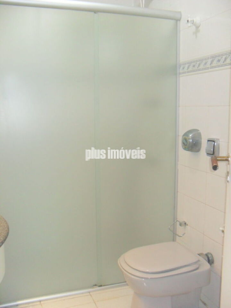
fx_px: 311
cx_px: 116
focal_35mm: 35
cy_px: 154
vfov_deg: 52.6
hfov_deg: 40.7
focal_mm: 6.3
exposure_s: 1/45
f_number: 3
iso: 200
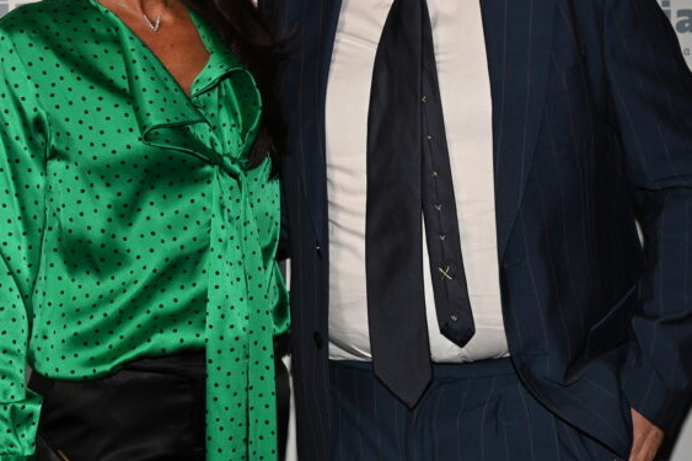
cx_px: 349
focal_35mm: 81
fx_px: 1556
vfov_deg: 16.7
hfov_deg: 25.1
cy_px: 103
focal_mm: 38
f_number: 5.6
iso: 400
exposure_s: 1/200
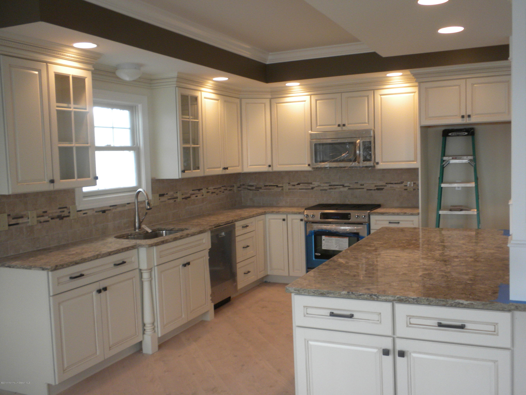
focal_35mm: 37
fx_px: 562
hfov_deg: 50.1
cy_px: 198
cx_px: 263
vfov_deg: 38.7
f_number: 3.5
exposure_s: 1/46.1
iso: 162
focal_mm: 6.6
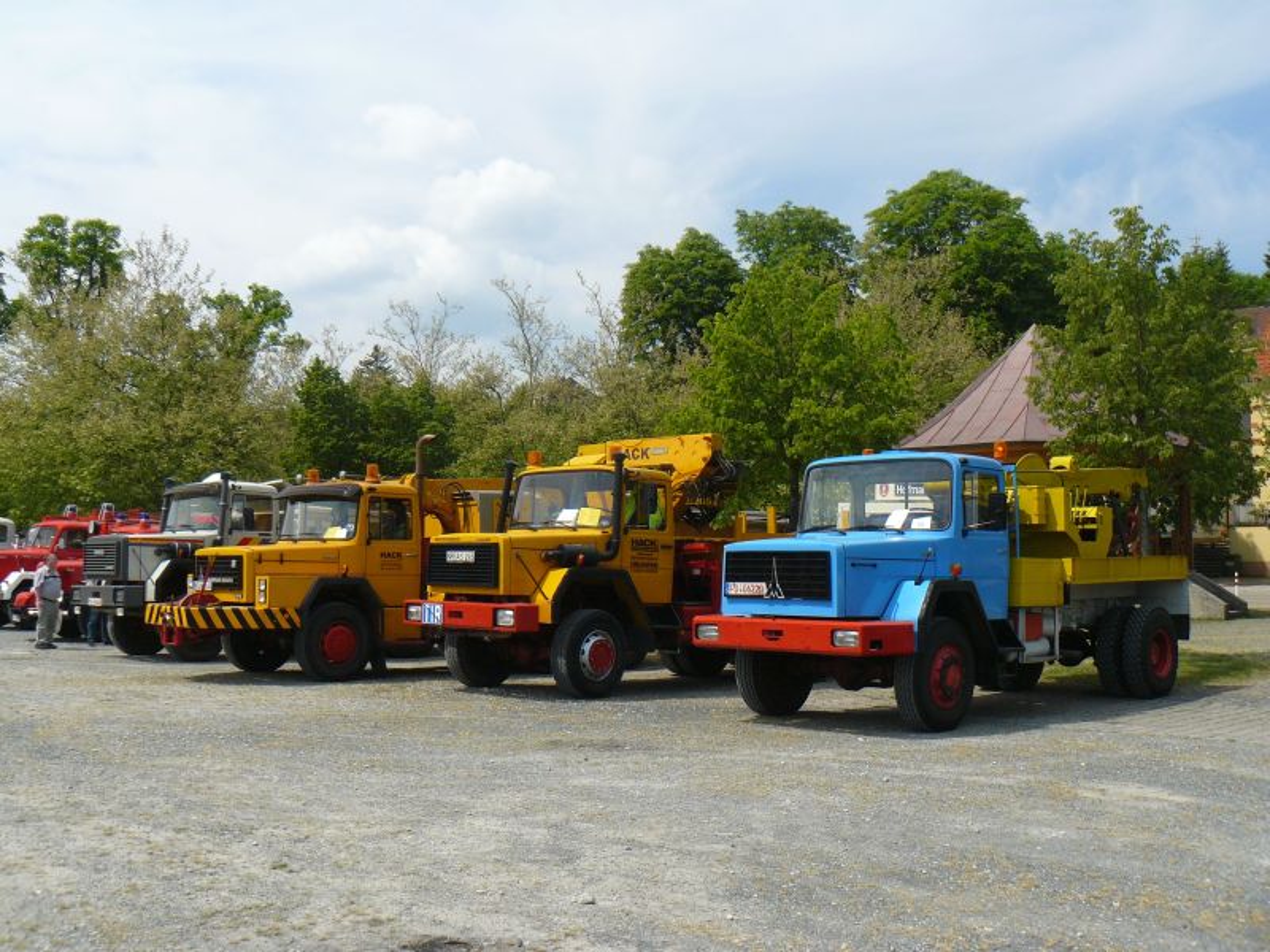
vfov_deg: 39.7
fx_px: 1321
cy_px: 476
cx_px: 635
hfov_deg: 51.4
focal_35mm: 36
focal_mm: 6
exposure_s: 1/200
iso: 100
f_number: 4
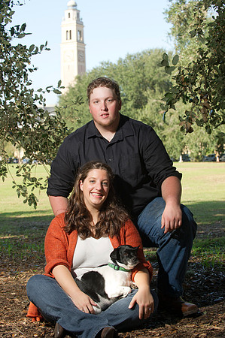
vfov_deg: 26.0
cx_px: 112
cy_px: 169
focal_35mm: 78
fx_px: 733
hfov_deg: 17.5
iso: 320
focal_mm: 78
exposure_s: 1/200
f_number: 6.3
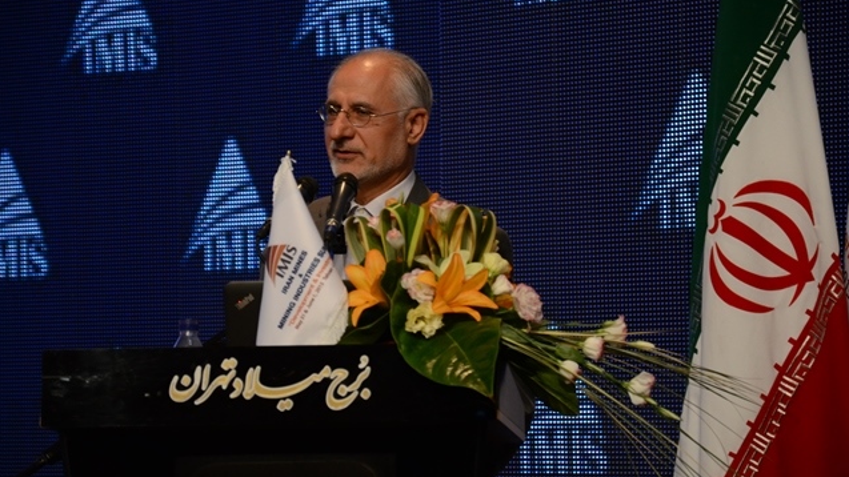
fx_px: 3726
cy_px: 254
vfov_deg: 7.3
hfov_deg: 13.0
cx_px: 424
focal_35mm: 166
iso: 1600
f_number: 5.6
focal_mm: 105
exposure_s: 1/80
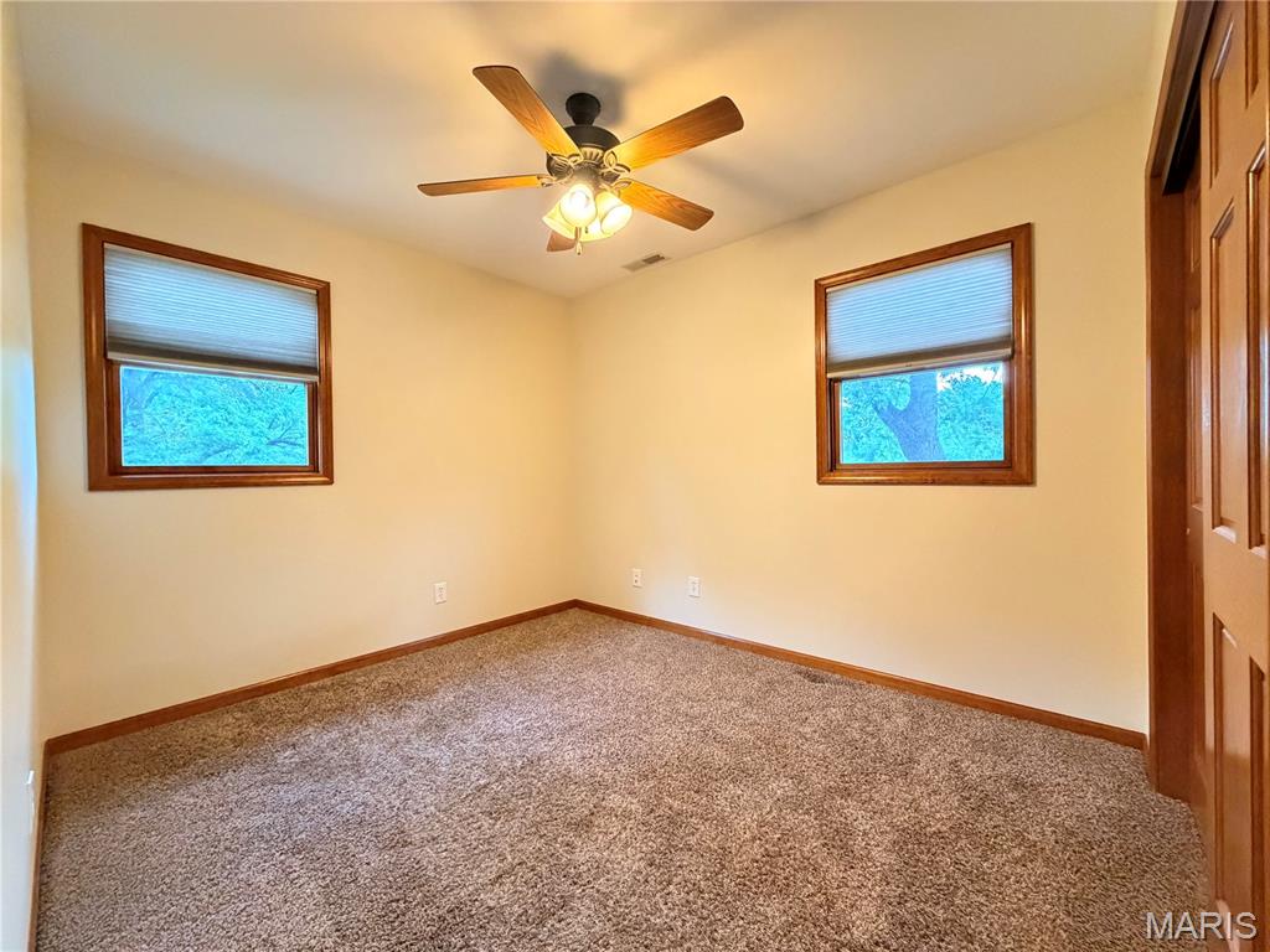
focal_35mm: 14
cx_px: 635
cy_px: 476
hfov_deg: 102.1
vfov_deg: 85.7
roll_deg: +1.1
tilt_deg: -0.9
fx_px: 514
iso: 800
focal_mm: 2.22
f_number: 2.2
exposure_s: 1/60
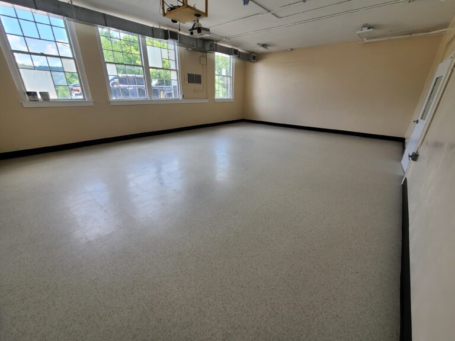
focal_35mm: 13
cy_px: 170
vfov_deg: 89.9
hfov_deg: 106.2
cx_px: 228
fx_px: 171
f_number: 2.2
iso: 64
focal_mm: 2.2
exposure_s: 1/119
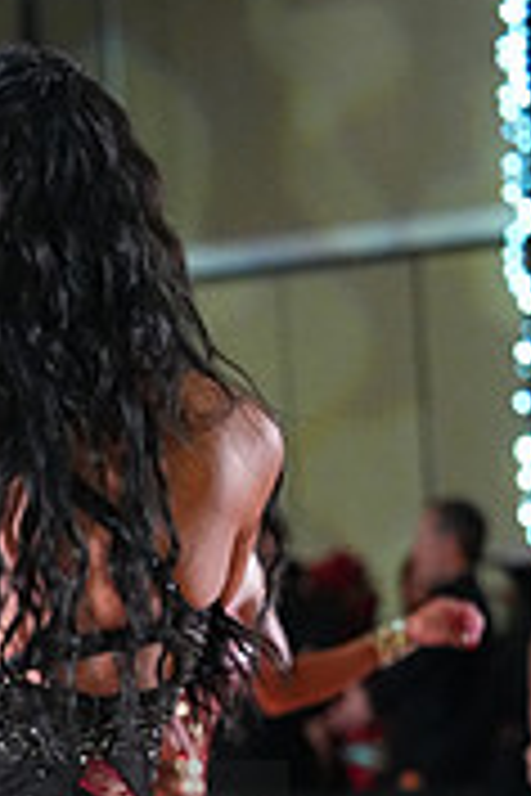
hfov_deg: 3.1
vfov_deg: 4.7
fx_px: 9646
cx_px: -331
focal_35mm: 436
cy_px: 913
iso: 8000
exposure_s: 1/400
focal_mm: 133
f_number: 4.5
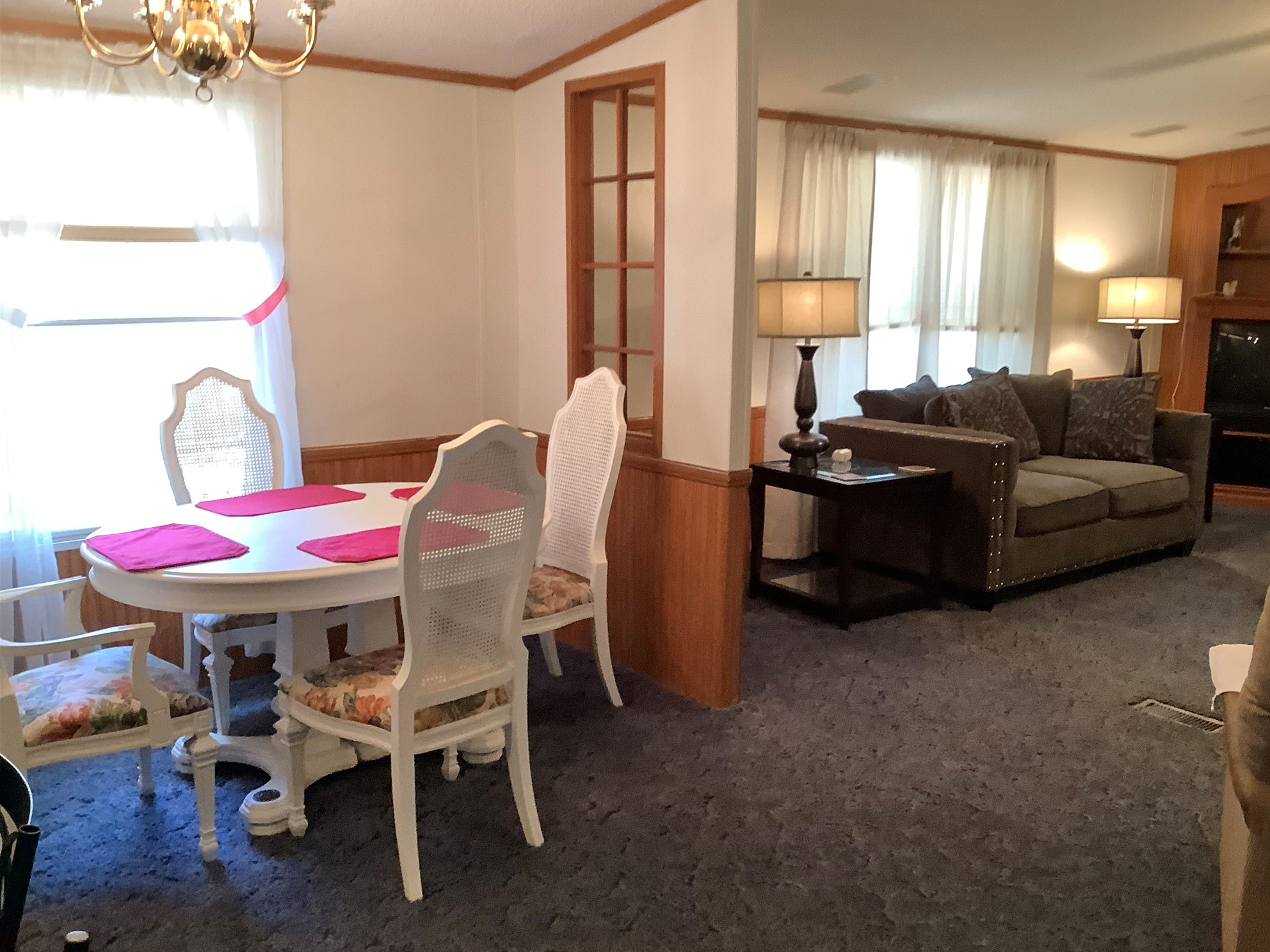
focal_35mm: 32
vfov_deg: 44.2
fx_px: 1174
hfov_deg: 56.8
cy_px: 480
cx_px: 655
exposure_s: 1/60
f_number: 2.4
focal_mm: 3.3
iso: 200
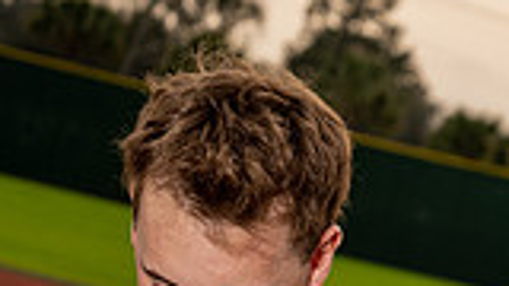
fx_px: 2551
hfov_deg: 11.4
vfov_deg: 6.1
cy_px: 709
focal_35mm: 189
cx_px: 162
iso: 250
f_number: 5.6
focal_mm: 64
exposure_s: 1/250
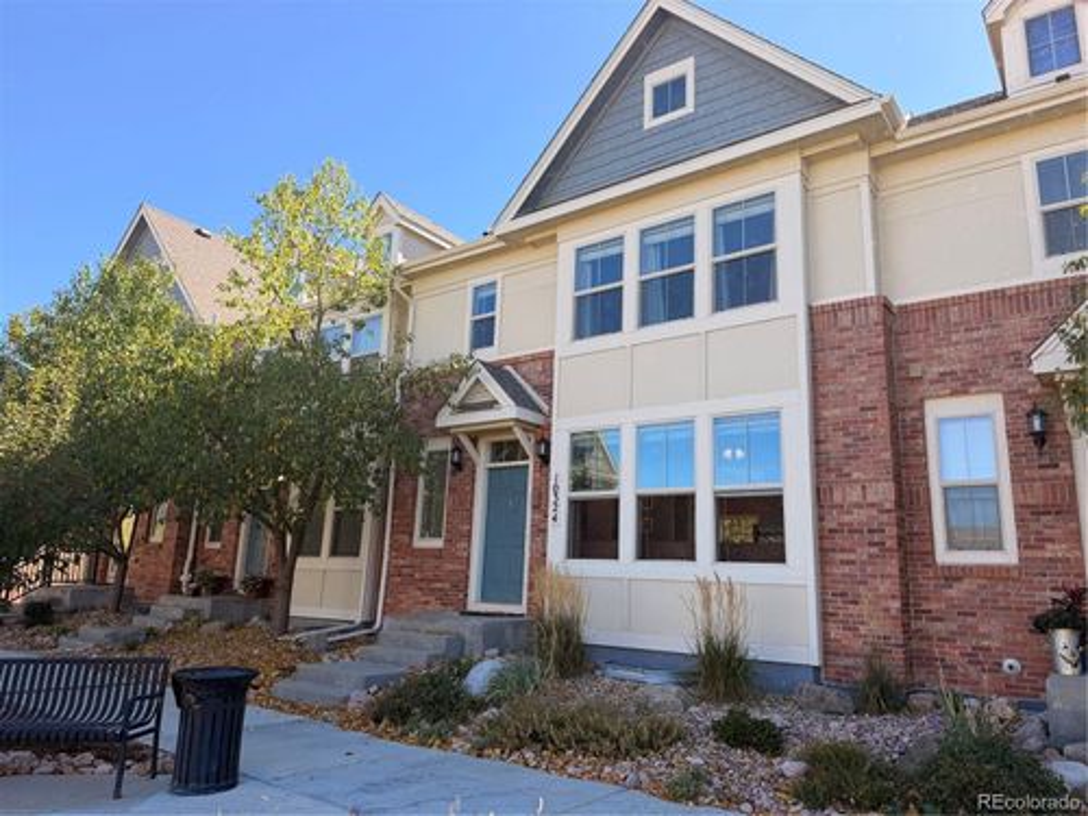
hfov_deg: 71.6
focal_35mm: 24
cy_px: 408
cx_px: 544
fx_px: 754
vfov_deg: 56.8
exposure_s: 1/1464
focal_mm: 6.76
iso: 80
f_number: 1.78
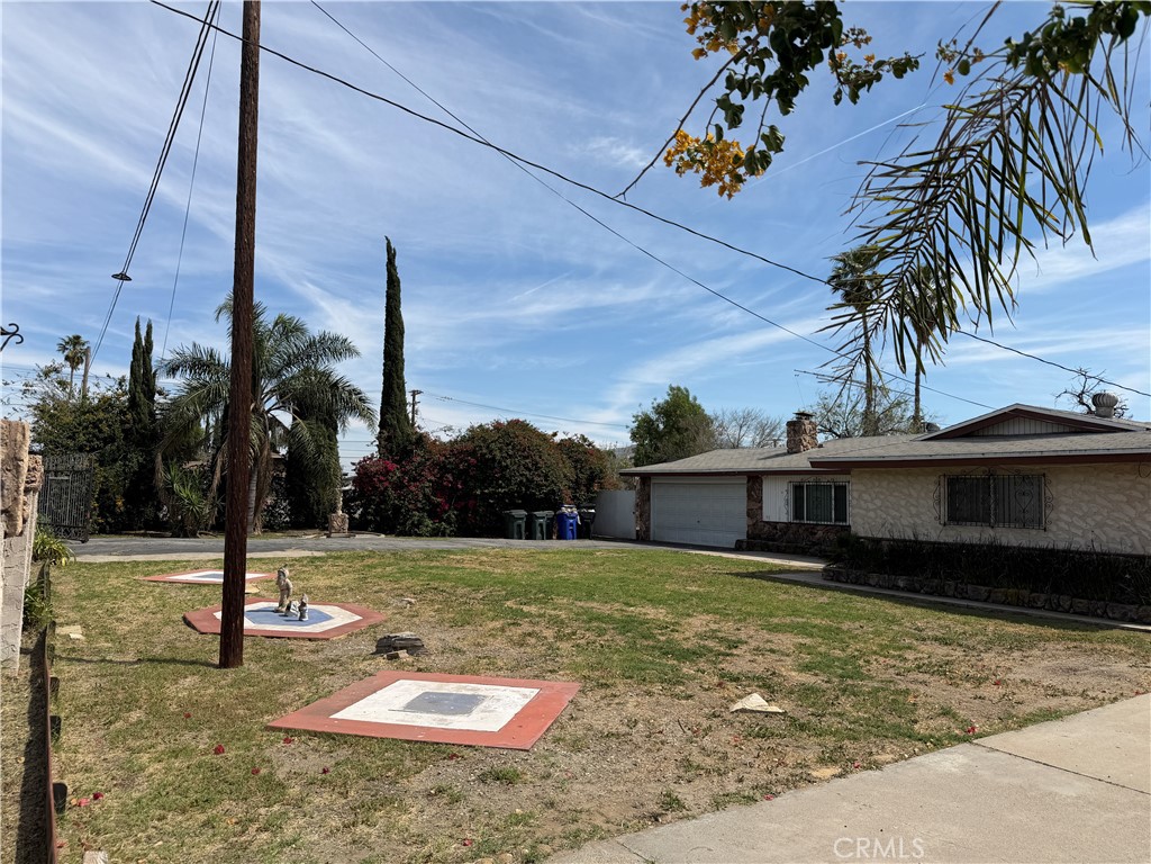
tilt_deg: +4.9
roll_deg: -0.8
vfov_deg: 56.8
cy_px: 432
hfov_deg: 71.6
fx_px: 798
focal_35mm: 24
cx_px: 576
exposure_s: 1/6711
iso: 80
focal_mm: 6.76
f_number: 1.78
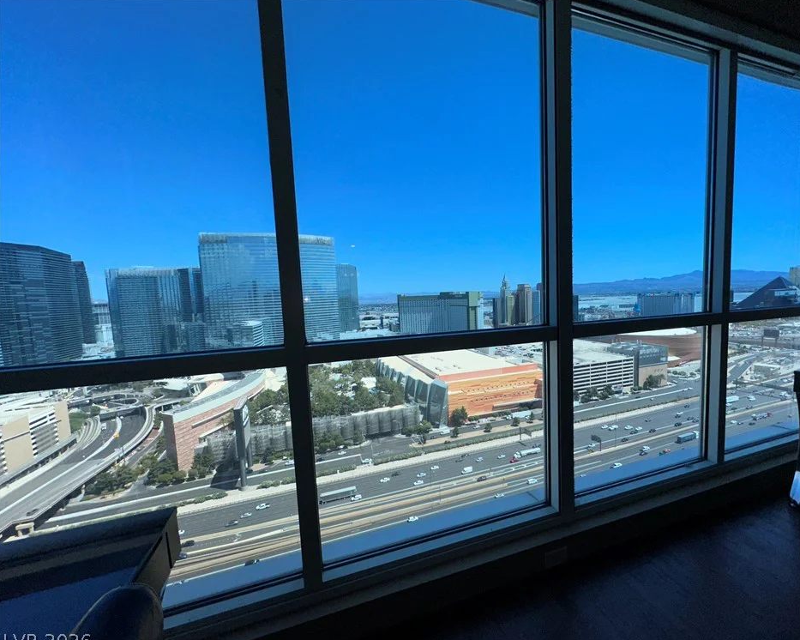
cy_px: 326
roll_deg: +2.3
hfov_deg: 96.5
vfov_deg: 84.0
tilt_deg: -4.6
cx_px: 437
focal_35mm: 15
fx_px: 355
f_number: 2.2
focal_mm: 2.22
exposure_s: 1/1247
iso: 32
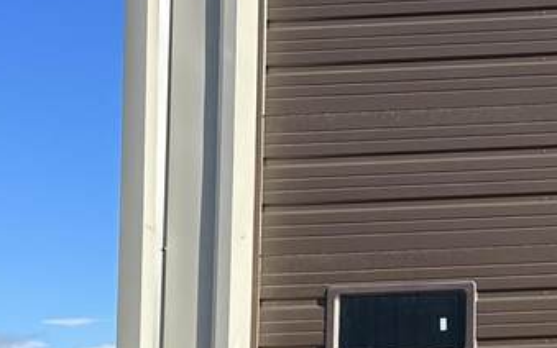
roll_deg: +1.5
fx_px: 1458
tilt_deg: +8.9
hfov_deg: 19.5
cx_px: 769
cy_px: 263
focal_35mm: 96
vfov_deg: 13.6
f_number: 1.78
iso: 80
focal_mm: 6.86
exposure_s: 1/2660
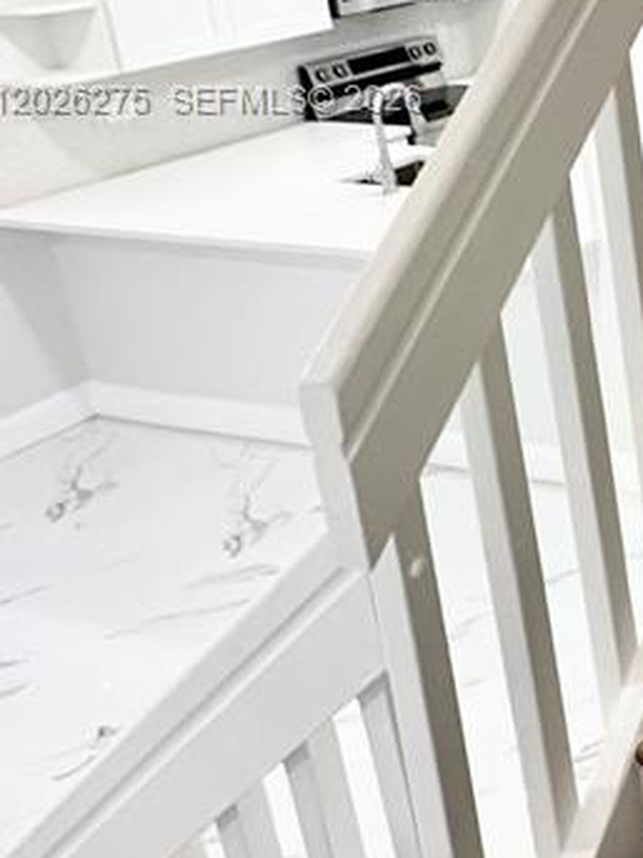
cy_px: 103
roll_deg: +1.8
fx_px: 1214
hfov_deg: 21.8
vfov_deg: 36.7
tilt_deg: -13.3
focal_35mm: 49
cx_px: 1086
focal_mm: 2.22
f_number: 2.2
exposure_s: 1/60
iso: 160
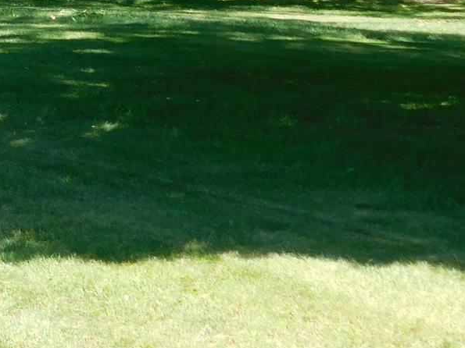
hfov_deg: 12.1
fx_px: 2082
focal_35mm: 155
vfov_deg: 9.2
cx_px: -252
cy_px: -221
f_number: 3.7
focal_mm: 8
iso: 125
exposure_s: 1/200
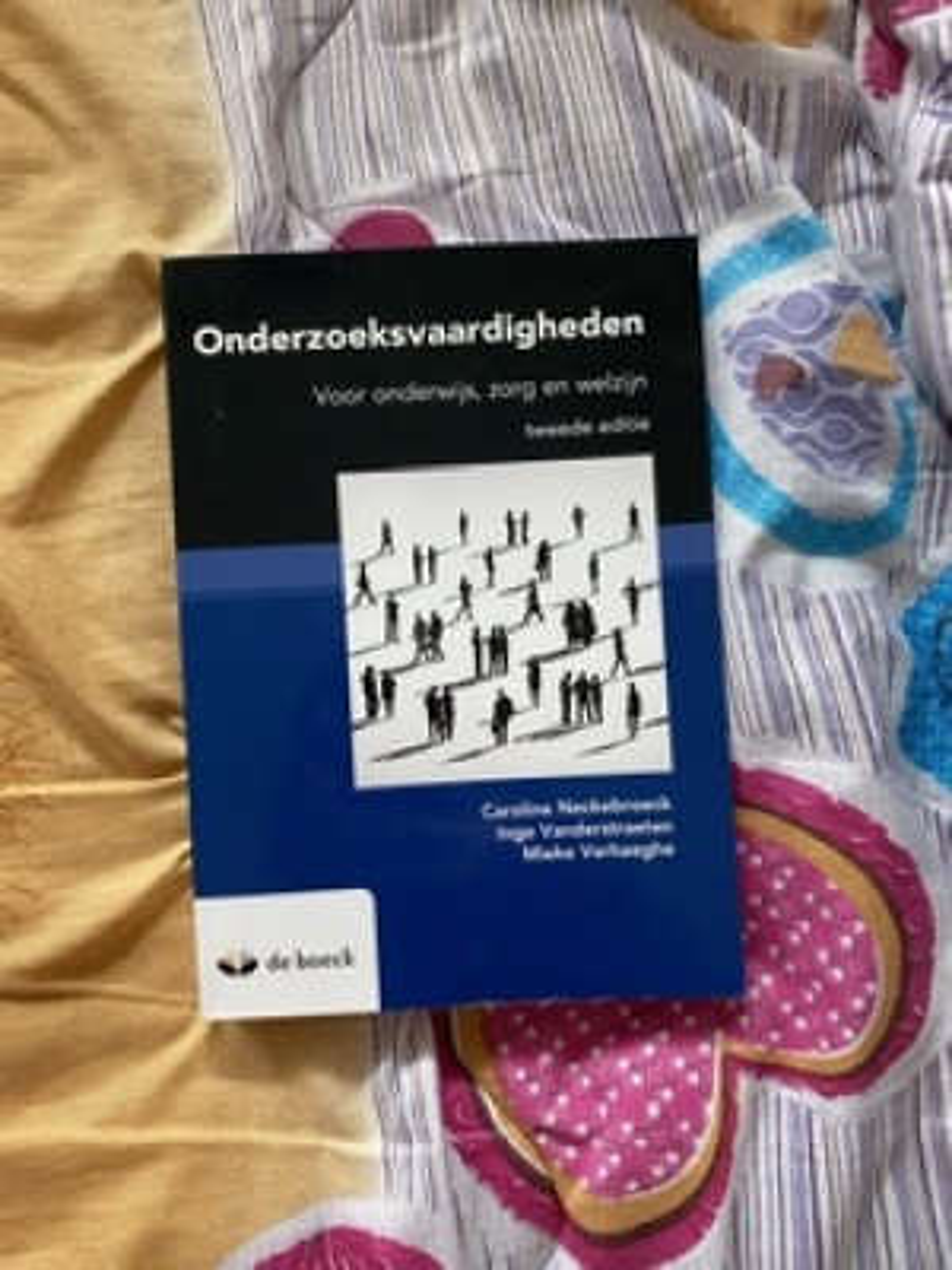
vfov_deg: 67.3
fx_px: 953
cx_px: 476
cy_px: 635
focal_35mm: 26
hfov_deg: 53.1
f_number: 1.8
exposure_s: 1/60
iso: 125
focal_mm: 4.25
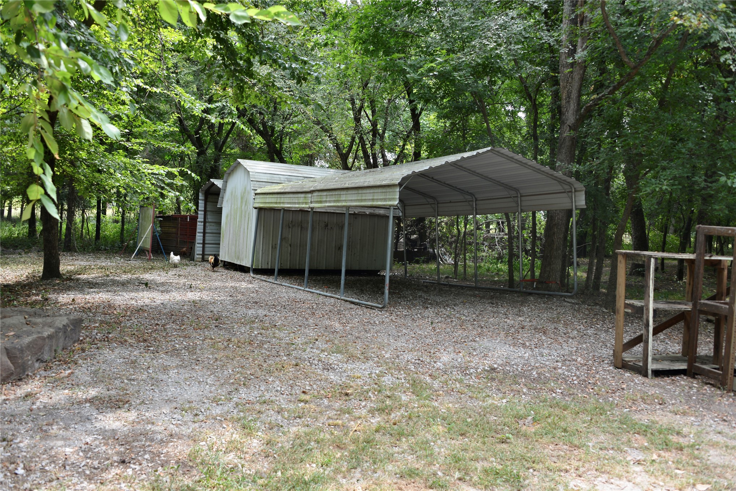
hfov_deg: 58.7
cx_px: 368
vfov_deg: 41.1
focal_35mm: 32
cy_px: 246
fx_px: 654
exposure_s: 1/160
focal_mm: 32
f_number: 6.3
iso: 320
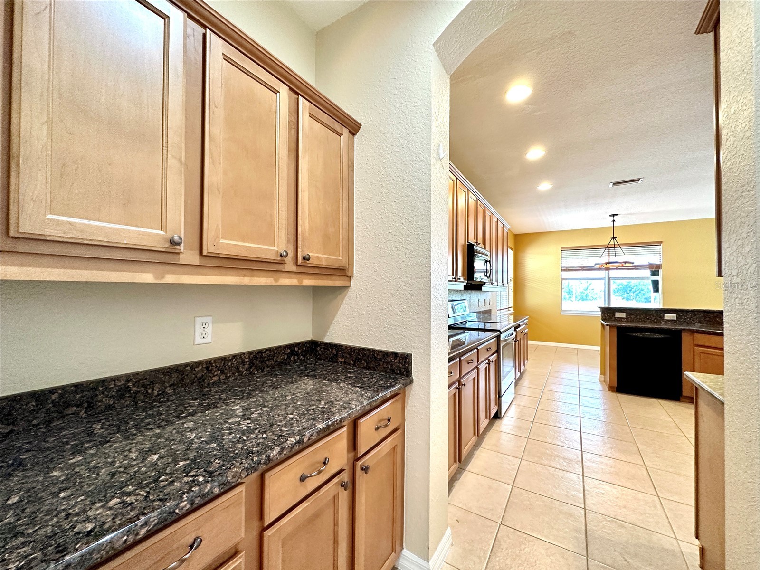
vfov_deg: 85.7
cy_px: 285
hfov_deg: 102.1
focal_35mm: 14
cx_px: 380
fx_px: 307
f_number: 2.2
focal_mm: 2.22
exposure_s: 1/60
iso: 250
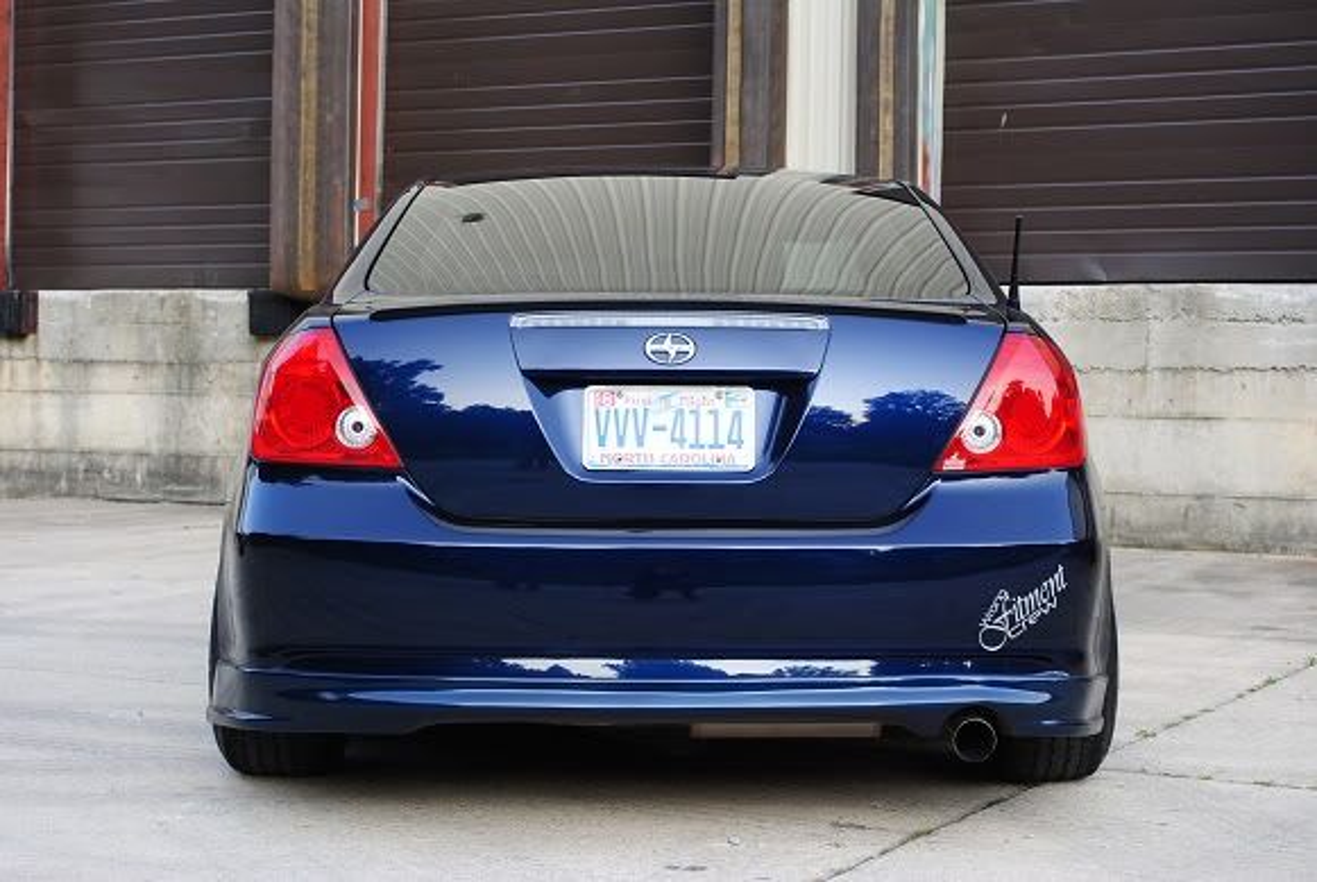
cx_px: 658
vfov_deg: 20.7
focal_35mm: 66
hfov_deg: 30.5
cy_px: 441
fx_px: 2418
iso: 200
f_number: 8
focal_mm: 44
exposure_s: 1/60
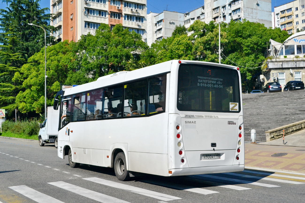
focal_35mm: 48
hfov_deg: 41.1
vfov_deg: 28.1
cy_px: 102
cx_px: 152
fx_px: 407
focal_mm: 32
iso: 360
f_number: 7.1
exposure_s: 1/2000
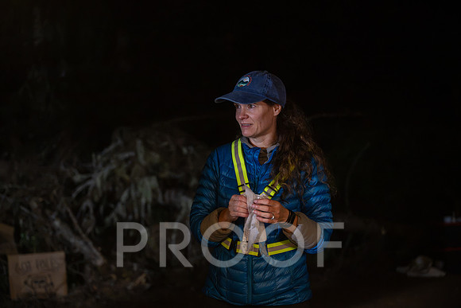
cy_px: 154
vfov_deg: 22.3
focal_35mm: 61
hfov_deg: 32.9
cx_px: 230
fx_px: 781
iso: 6400
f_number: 3.2
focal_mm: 61
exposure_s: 1/80
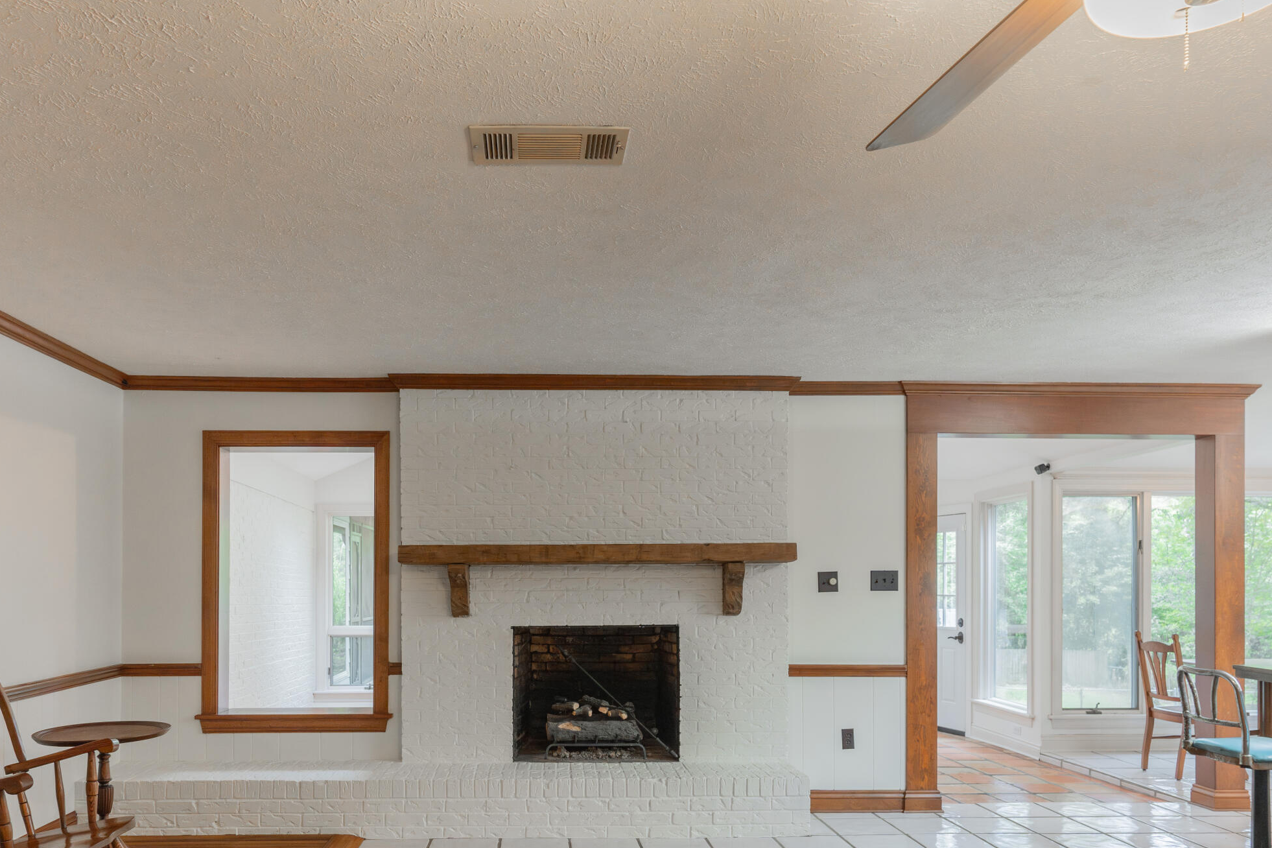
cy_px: 583
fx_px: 919
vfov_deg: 48.5
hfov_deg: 69.2
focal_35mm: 26
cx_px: 569
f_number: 5
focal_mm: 17
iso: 640
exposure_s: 1/25
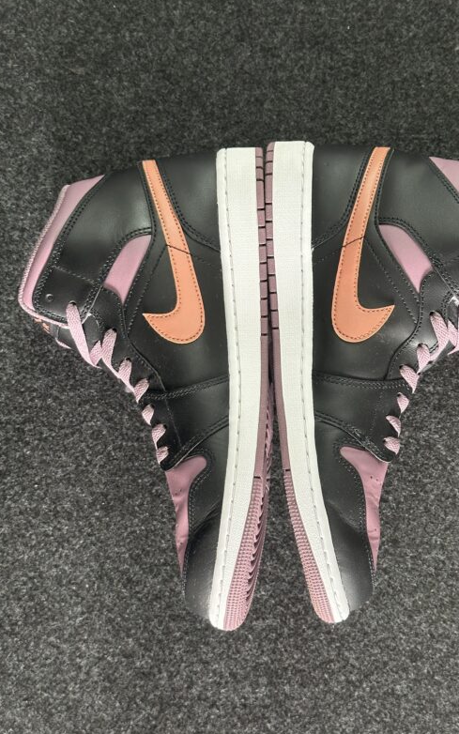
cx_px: 275
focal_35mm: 52
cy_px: 368
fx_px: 1040
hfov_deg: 24.8
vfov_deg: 38.9
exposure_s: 1/50
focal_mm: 6.86
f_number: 1.78
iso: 250
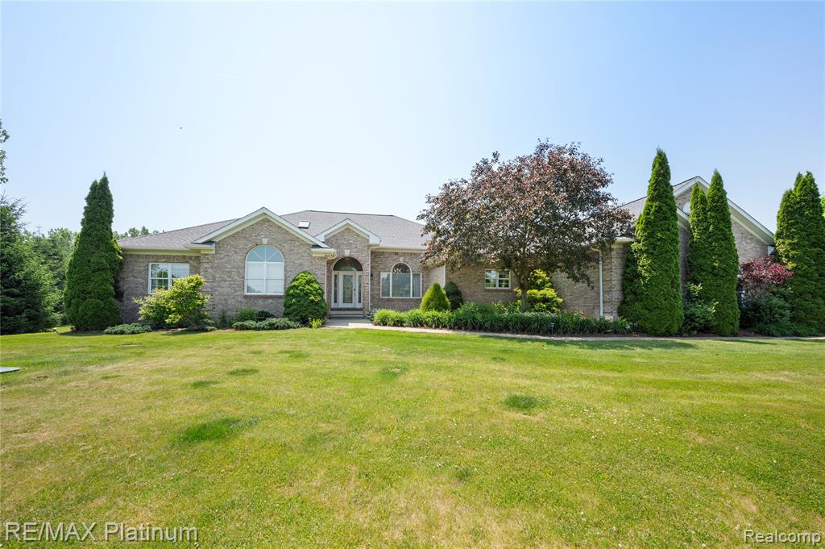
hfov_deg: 104.3
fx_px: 321
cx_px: 412
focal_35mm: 14
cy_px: 274
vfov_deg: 81.1
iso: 100
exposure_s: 1/60
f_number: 11
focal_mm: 14
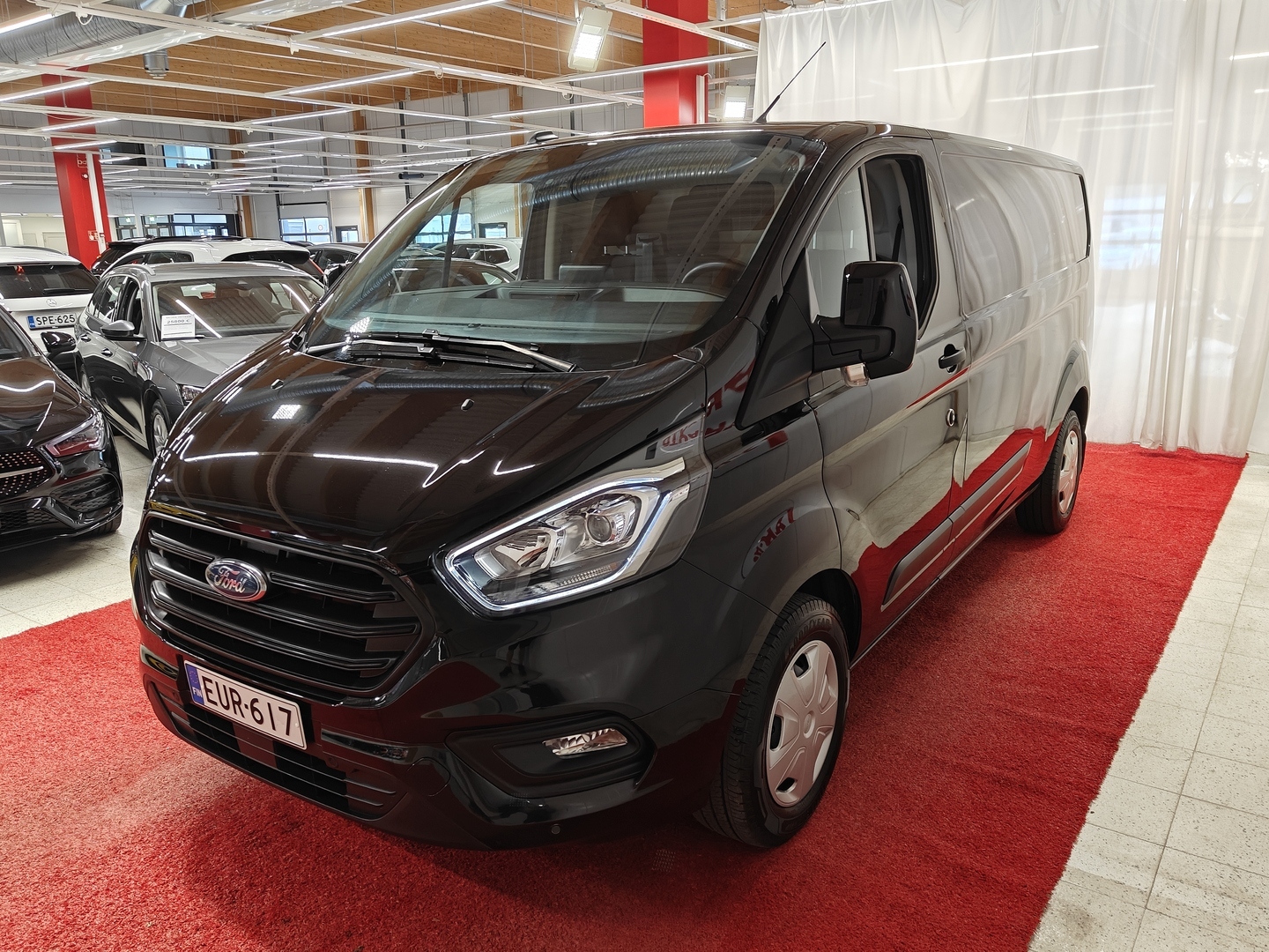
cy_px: 476
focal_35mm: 27
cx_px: 634
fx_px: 990
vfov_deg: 51.4
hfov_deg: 65.3
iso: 64
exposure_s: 1/50
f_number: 1.8
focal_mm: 5.59
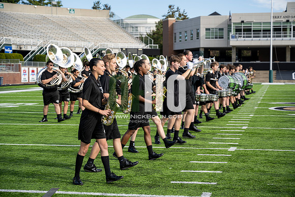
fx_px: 574
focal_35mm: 70
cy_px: 98
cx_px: 148
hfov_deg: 28.8
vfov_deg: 19.5
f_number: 4.5
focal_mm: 70
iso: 80
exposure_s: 1/250
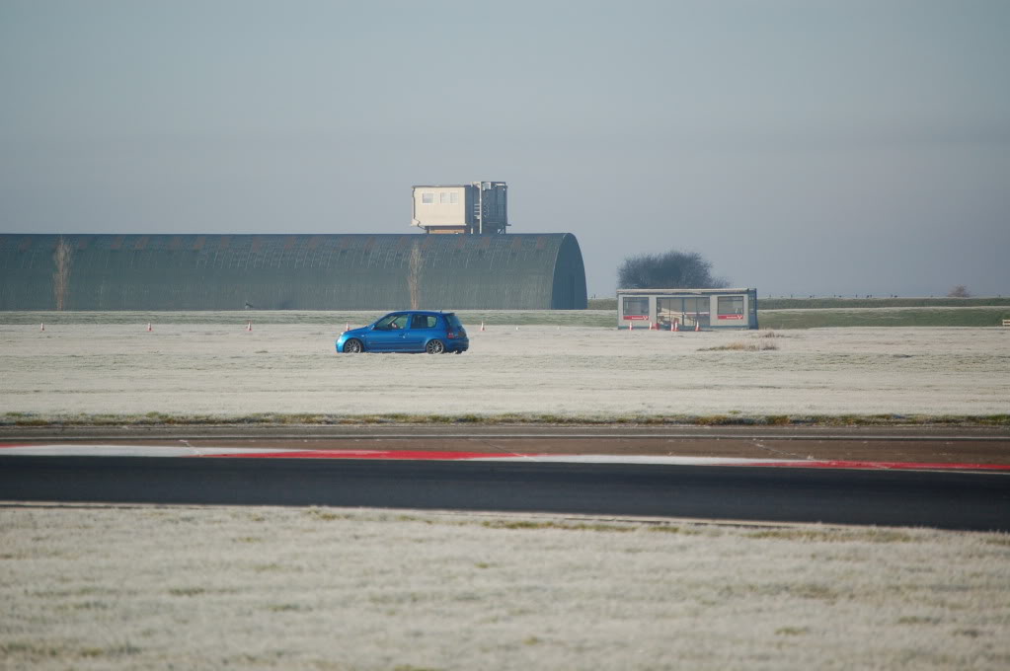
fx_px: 8408
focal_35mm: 300
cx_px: 505
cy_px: 336
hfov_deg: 6.9
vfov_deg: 4.6
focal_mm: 200
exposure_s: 1/1600
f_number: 5.6
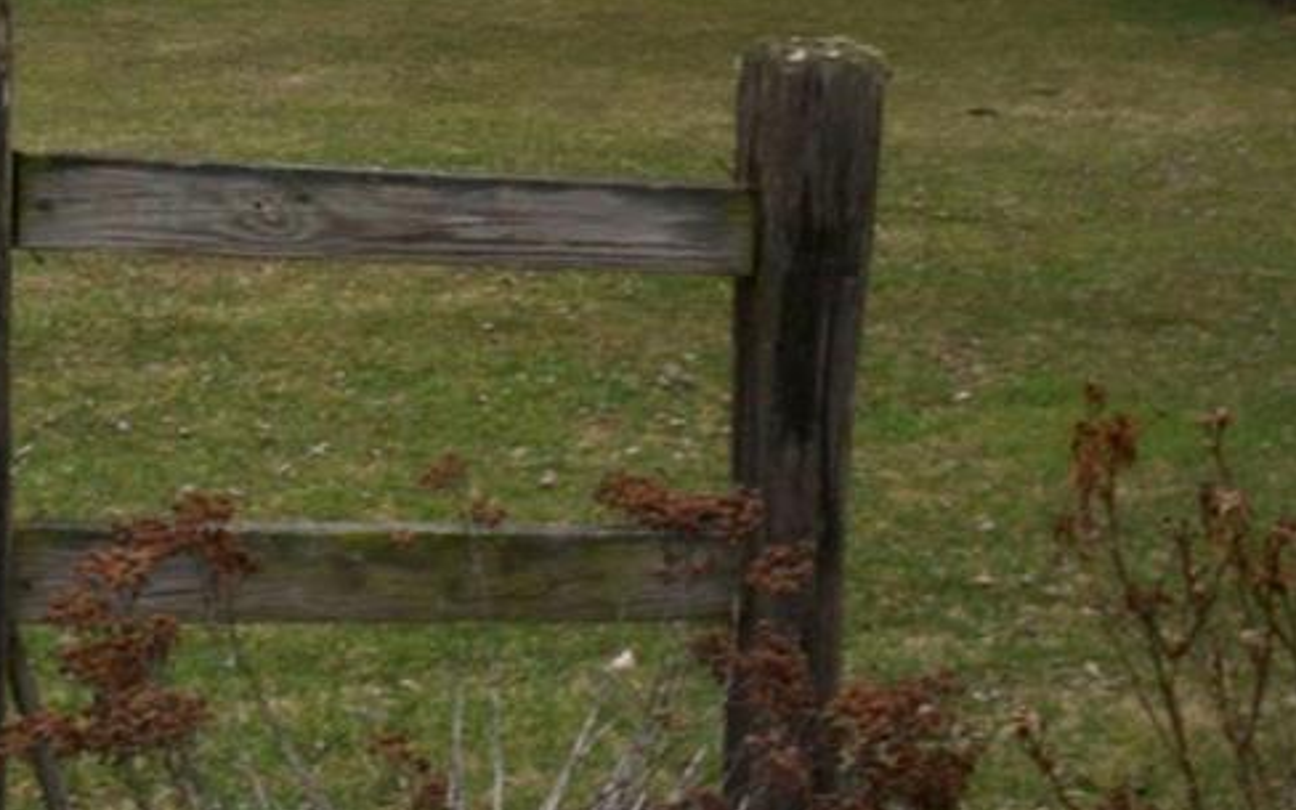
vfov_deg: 15.7
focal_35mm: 80
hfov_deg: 25.2
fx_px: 2826
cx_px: 175
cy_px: -149
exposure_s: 1/92
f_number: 4.5
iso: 100
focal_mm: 5.9
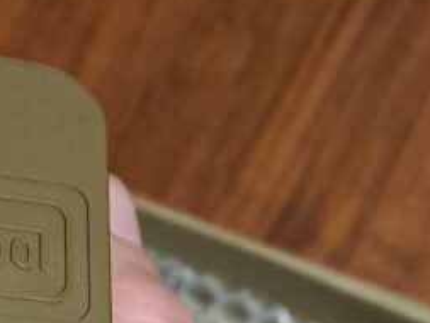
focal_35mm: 79
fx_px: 982
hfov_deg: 24.2
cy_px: 486
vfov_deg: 16.9
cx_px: 65
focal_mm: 4.65
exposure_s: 1/25
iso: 320
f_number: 1.8
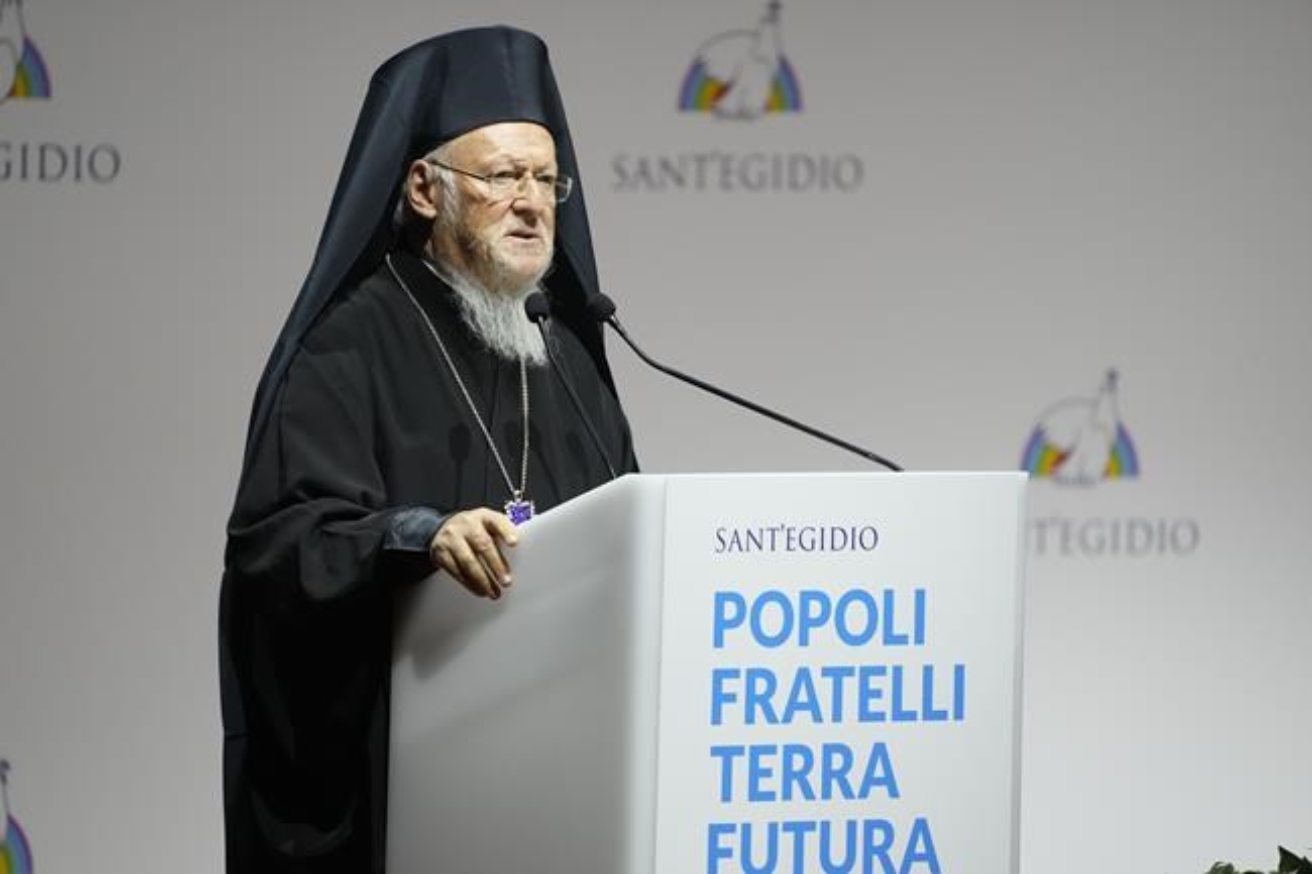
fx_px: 13043
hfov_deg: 5.8
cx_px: 656
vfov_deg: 3.8
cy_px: 437
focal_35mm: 358
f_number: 5.6
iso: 4000
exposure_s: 1/320
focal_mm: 358
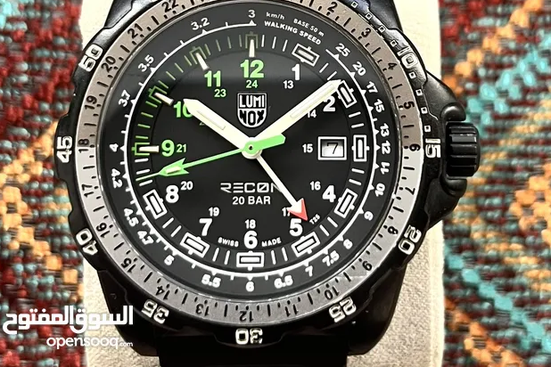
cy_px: 157
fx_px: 429
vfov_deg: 46.3
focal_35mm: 28
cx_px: 267
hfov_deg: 65.5
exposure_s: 1/60
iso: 200
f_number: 1.6
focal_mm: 5.1
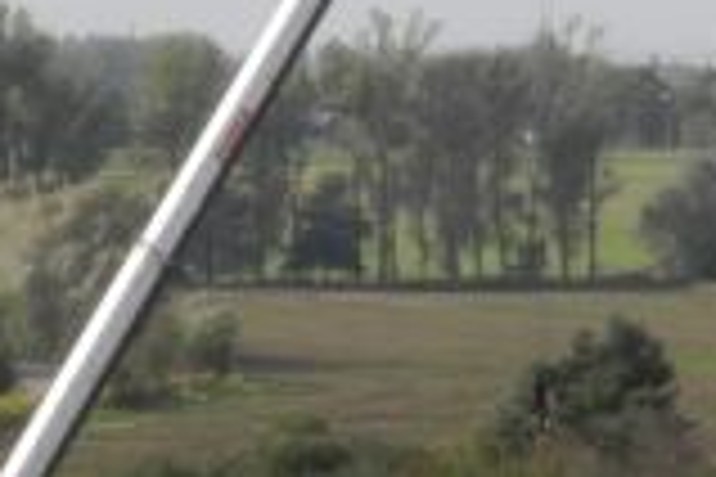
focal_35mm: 497
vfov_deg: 2.8
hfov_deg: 4.1
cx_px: 243
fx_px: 9884
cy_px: 482
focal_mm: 25.4
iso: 100
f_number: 4.5
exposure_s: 1/45.8
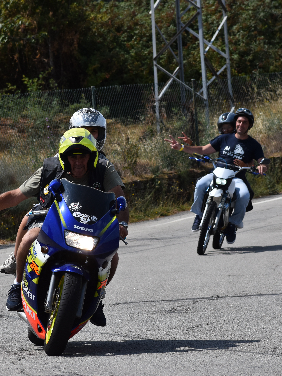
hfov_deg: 5.3
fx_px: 3063
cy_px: 188
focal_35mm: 282
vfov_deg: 7.0
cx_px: 106
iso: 400
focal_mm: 130
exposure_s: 1/2000
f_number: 8
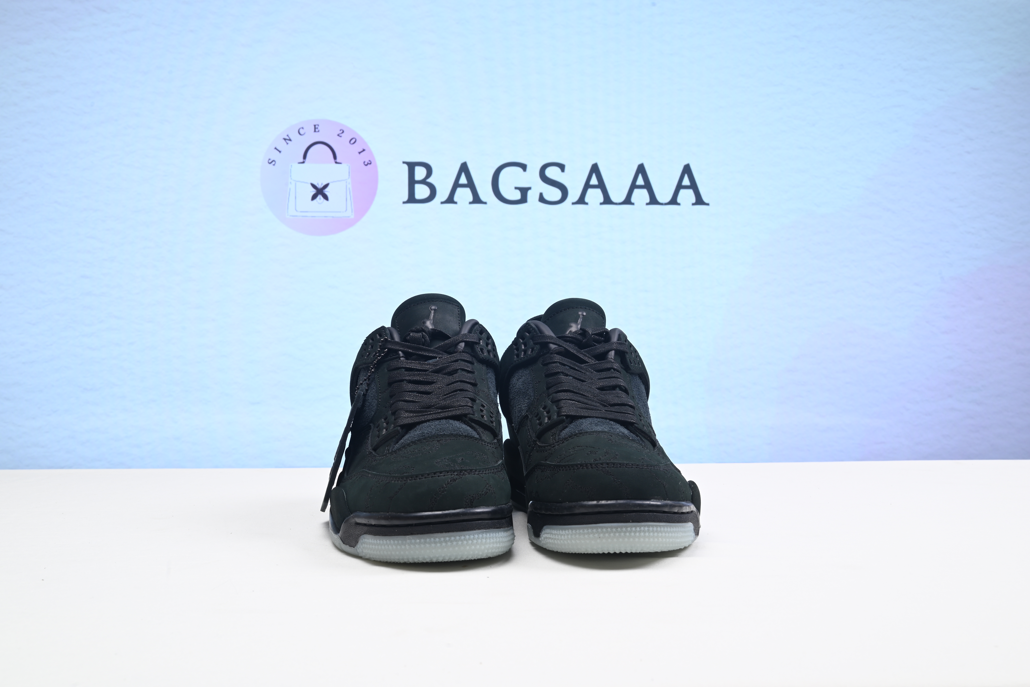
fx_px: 1059
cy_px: 344
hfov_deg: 51.9
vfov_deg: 36.0
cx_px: 515
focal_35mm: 37
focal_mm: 37
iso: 100
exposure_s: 1/2
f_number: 16
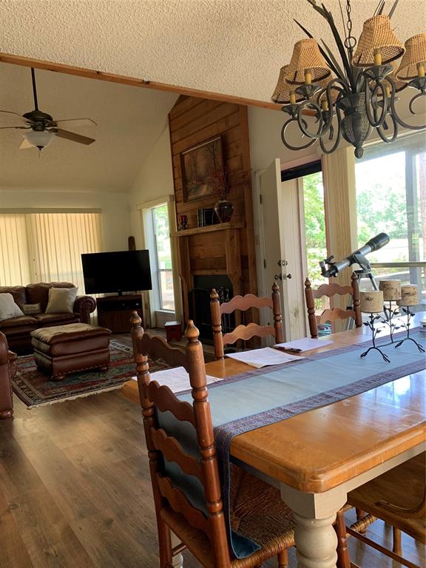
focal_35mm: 26
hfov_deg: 53.1
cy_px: 284
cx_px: 213
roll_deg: +4.1
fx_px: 427
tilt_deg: -3.5
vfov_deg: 67.3
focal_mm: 4.25
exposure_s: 1/60
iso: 100
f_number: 1.8
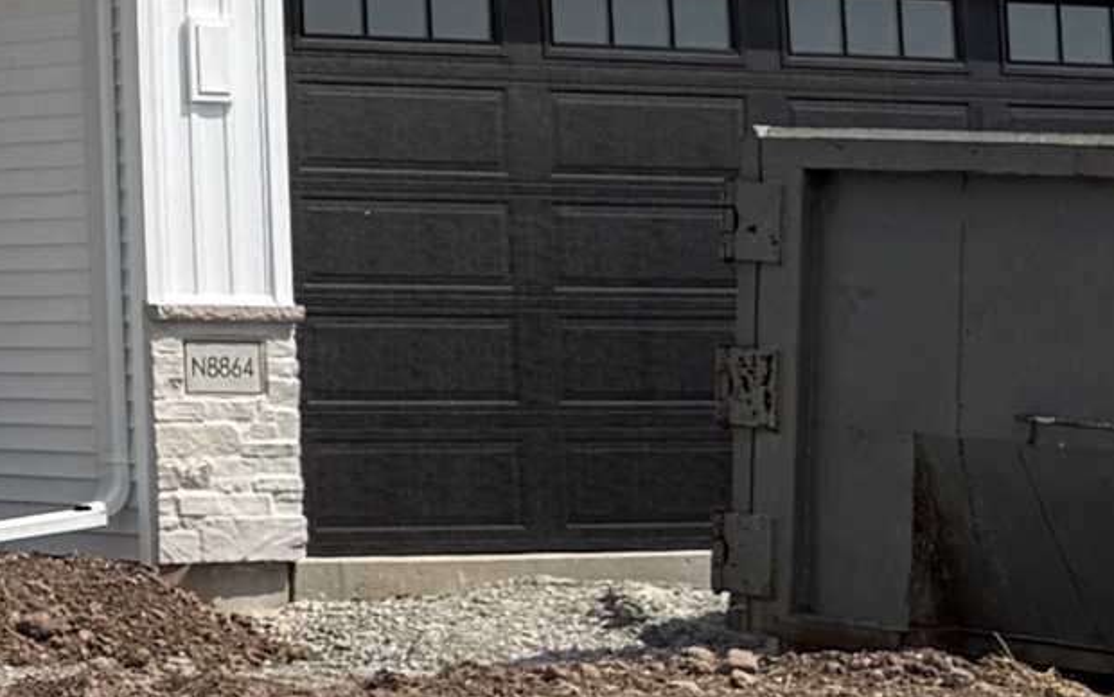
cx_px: -900
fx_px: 3827
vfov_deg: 10.2
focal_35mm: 126
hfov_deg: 14.5
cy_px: -161
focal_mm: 6.76
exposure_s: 1/7353
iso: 80
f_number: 1.78
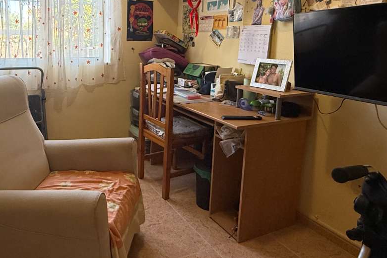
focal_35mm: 28
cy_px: 83
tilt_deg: -8.4
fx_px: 301
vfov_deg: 45.6
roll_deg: -0.8
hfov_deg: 64.0
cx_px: 133
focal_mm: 2.22
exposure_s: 1/100
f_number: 2.2
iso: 200
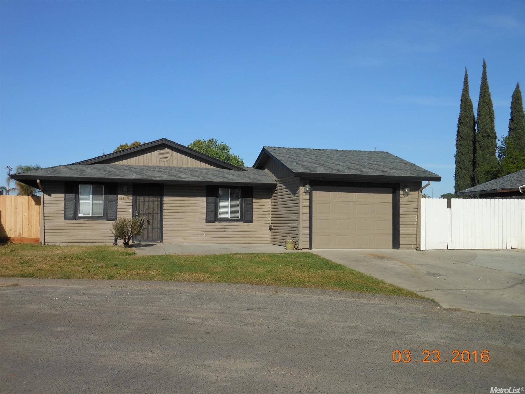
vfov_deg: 37.7
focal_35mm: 38
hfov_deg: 49.0
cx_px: 262
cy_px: 197
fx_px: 576
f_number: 3.6
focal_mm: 6.8
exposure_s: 1/1250
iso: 80
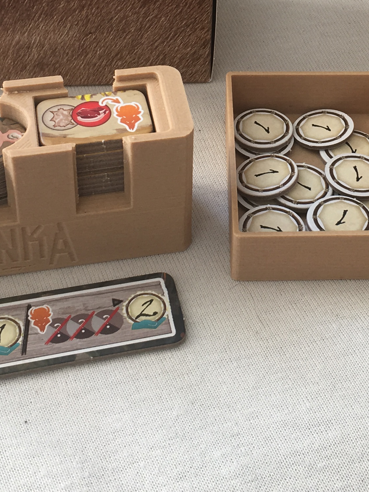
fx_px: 1109
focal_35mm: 78
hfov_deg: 18.8
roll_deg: -4.1
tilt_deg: -38.8
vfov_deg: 24.3
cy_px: 49
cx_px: 280
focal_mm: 4.15
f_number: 2.2
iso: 25
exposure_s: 1/50
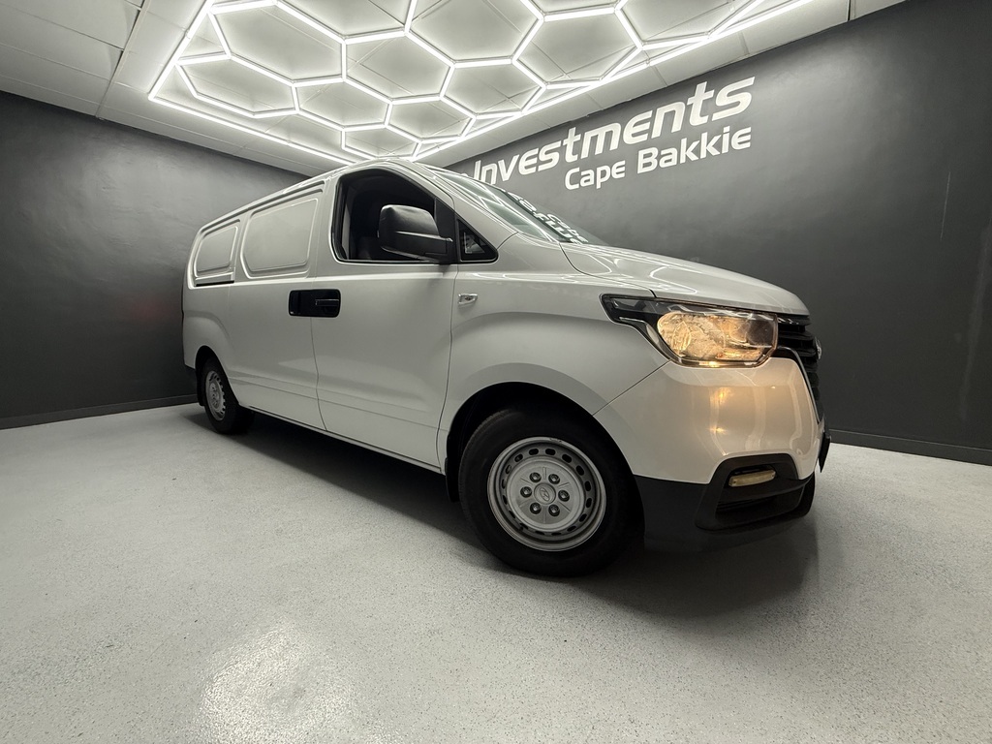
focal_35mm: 14
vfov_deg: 85.7
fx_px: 401
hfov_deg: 102.1
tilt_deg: -7.5
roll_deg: +1.7
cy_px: 372
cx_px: 496
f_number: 2.2
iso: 250
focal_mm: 2.22
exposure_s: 1/99
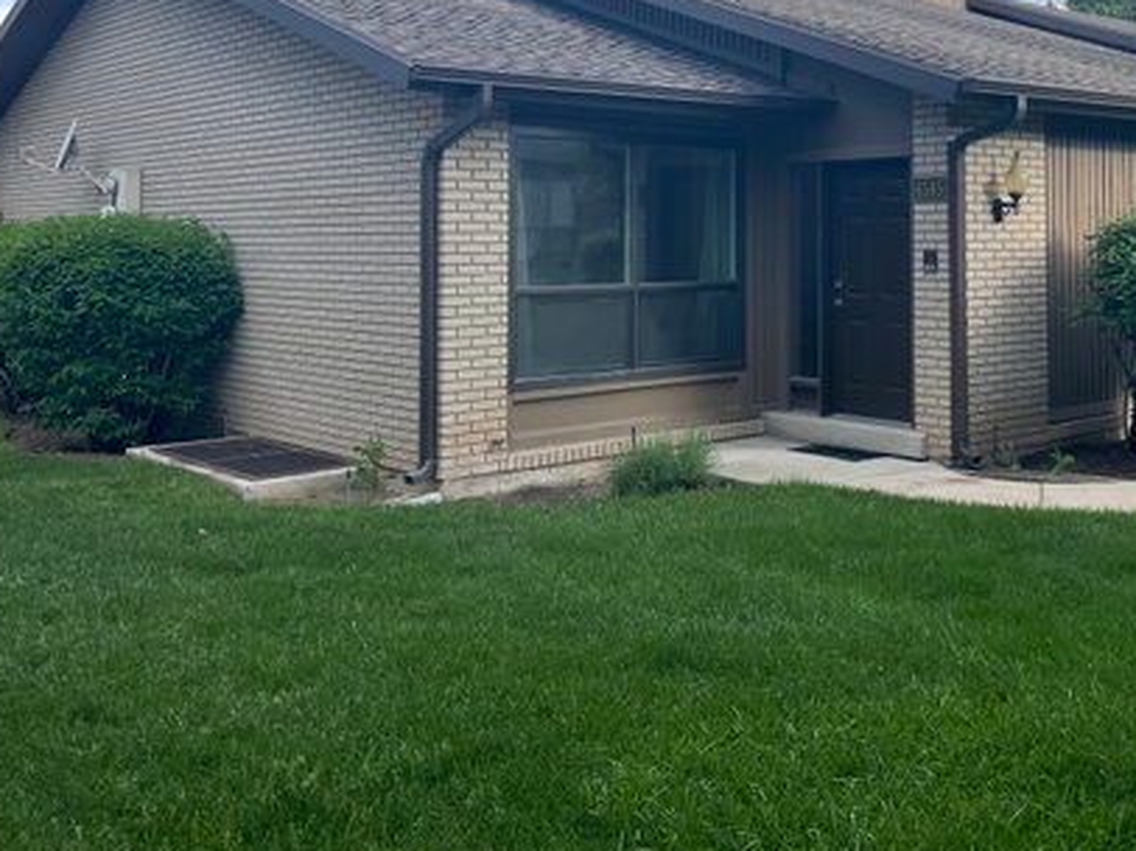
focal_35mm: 41
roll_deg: +0.2
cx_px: 764
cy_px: 216
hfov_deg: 45.1
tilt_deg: +0.3
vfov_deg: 34.4
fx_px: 1345
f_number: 1.6
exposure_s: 1/1276
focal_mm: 4.2
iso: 32
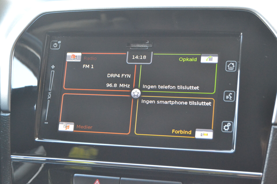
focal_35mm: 75
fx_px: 577
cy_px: 92
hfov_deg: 27.0
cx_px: 138
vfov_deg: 18.2
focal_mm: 50
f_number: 5.6
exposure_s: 1/60
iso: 2800
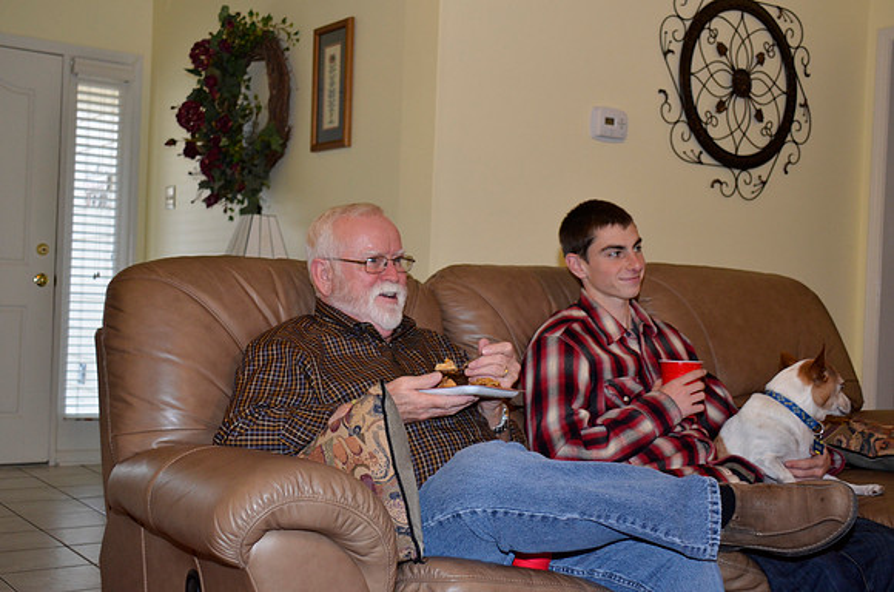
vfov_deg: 29.7
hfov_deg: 43.7
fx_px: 1115
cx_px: 447
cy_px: 296
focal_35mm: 45
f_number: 4.2
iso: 800
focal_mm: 30
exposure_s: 1/60
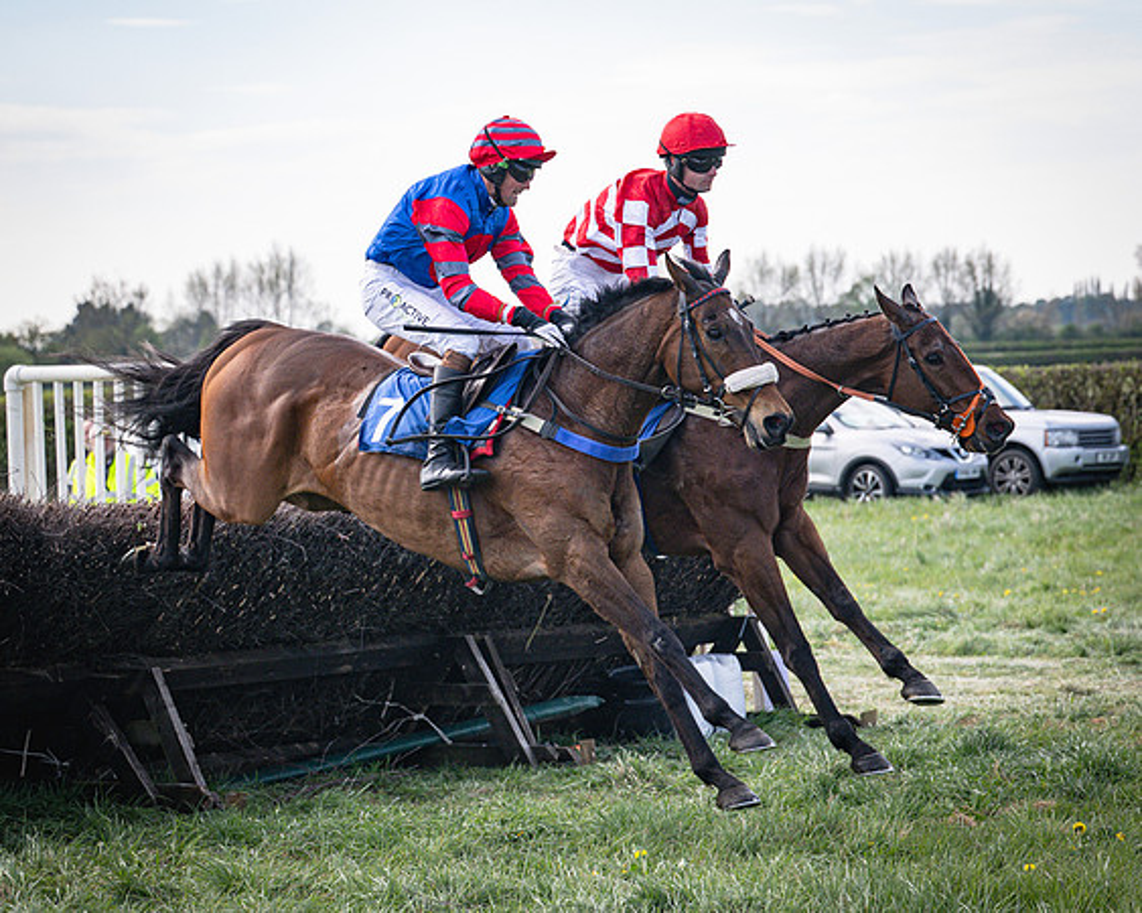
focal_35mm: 131
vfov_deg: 11.8
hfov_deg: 14.7
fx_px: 4410
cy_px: 430
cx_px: 669
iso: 400
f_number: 4
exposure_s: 1/2000
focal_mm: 70
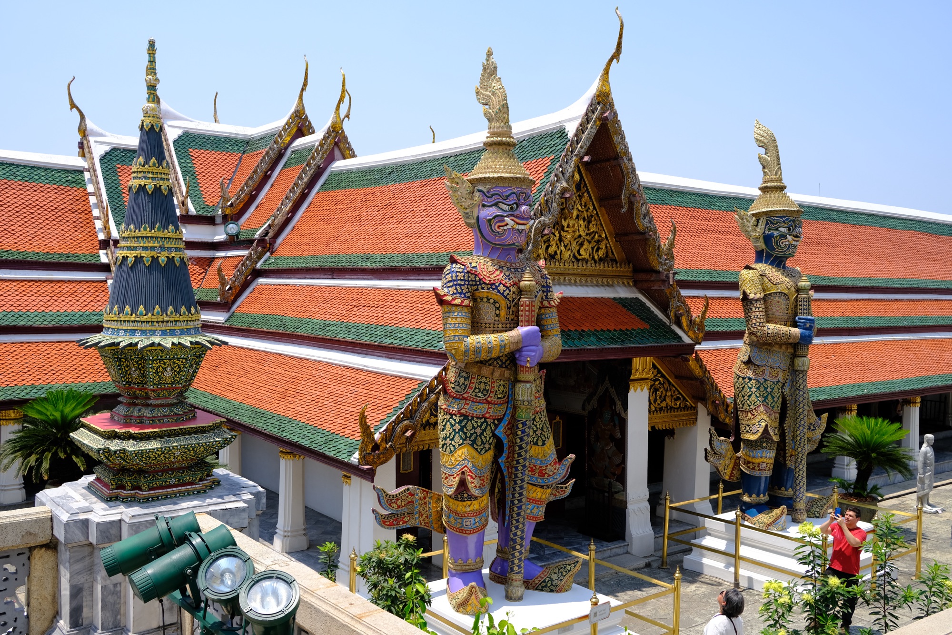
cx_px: 476
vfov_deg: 37.8
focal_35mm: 35
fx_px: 925
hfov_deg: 54.4
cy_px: 318
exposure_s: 1/500
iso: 160
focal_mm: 23
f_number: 5.6
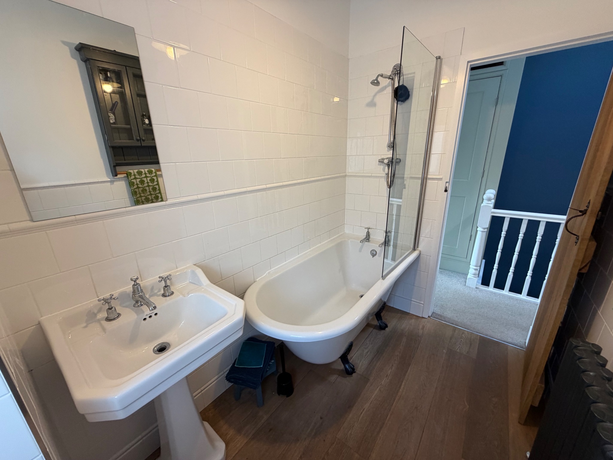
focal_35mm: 14
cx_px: 306
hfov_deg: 102.1
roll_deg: +1.8
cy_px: 230
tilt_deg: -17.0
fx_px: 248
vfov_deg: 85.7
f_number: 2.2
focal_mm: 2.22
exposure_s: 1/100
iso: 200
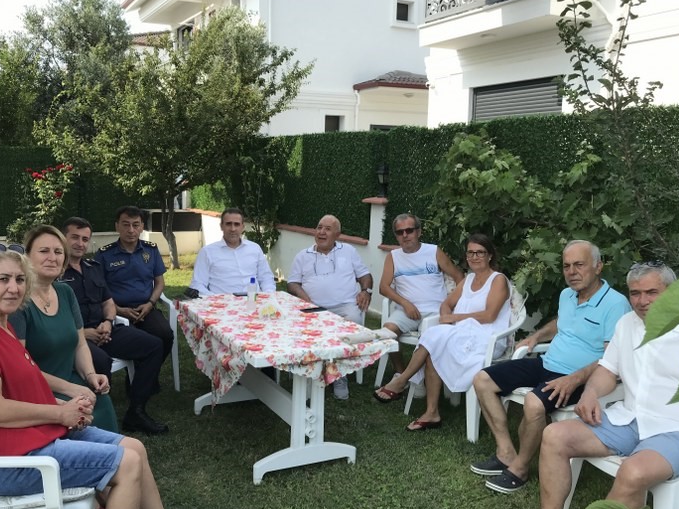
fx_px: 647
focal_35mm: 33
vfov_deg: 42.9
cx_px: 288
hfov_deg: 55.1
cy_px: 252
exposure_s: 1/840
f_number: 1.8
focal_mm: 3.99
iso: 20
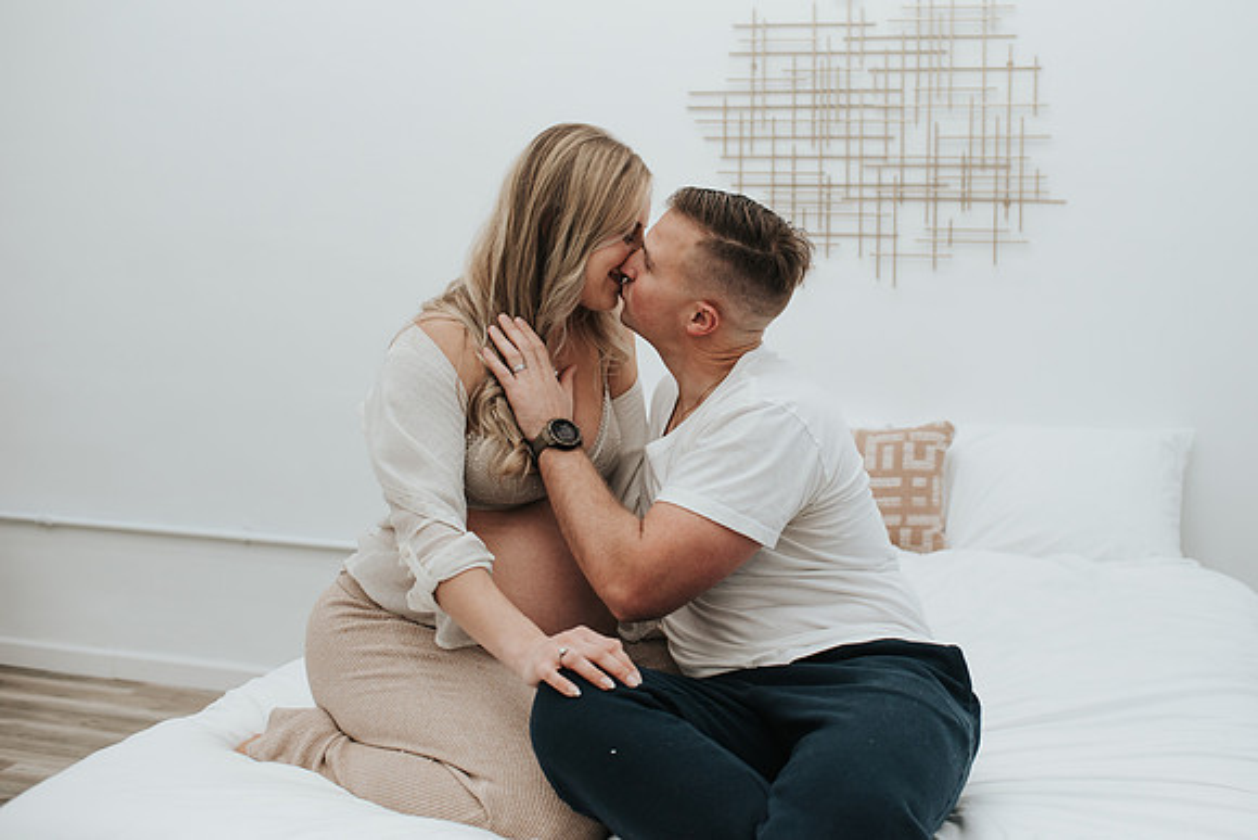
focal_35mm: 39
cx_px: 709
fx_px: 1379
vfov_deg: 33.8
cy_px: 366
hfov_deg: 48.9
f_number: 3.2
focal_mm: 35
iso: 320
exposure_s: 1/250
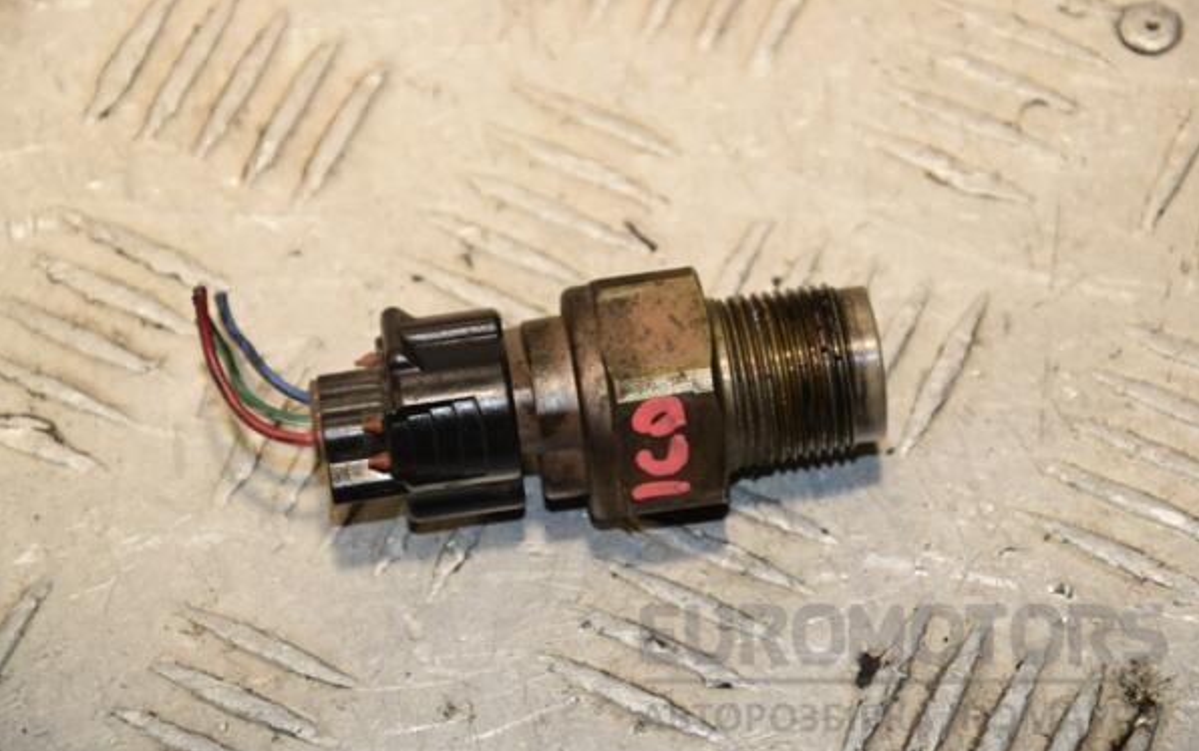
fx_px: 5280
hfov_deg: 13.0
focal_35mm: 162
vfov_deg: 8.1
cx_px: 602
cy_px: 366
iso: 800
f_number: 8
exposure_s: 1/200
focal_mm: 105
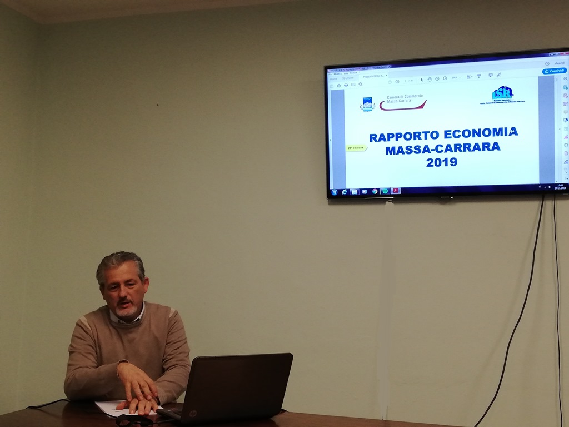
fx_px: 657
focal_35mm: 40
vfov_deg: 36.0
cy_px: 214
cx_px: 284
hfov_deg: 46.8
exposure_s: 1/50
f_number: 2.2
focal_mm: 3.81
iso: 160
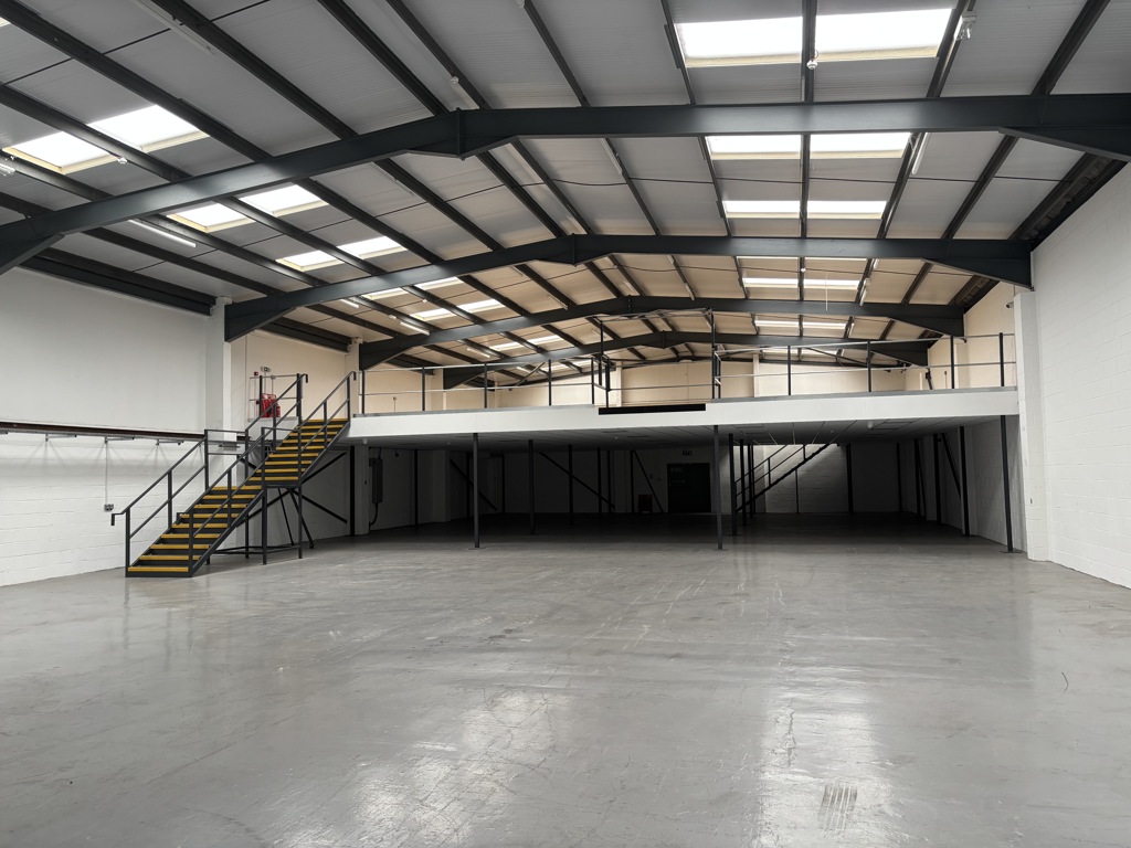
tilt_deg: +3.3
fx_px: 849
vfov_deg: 53.1
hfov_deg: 67.3
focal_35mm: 26
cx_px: 566
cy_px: 424
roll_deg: +1.1
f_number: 1.6
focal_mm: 5.96
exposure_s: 1/121
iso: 125
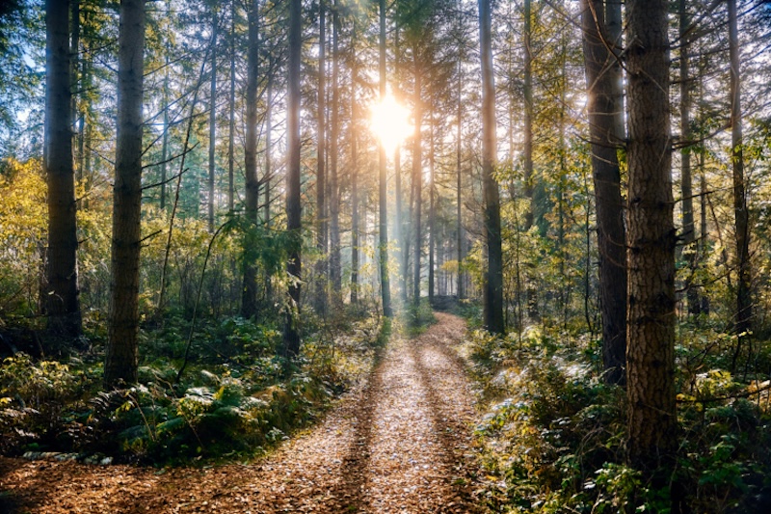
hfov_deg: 67.4
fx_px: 578
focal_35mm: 27
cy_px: 257
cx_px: 386
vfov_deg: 47.9
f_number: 2.8
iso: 400
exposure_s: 1/1000
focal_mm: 27
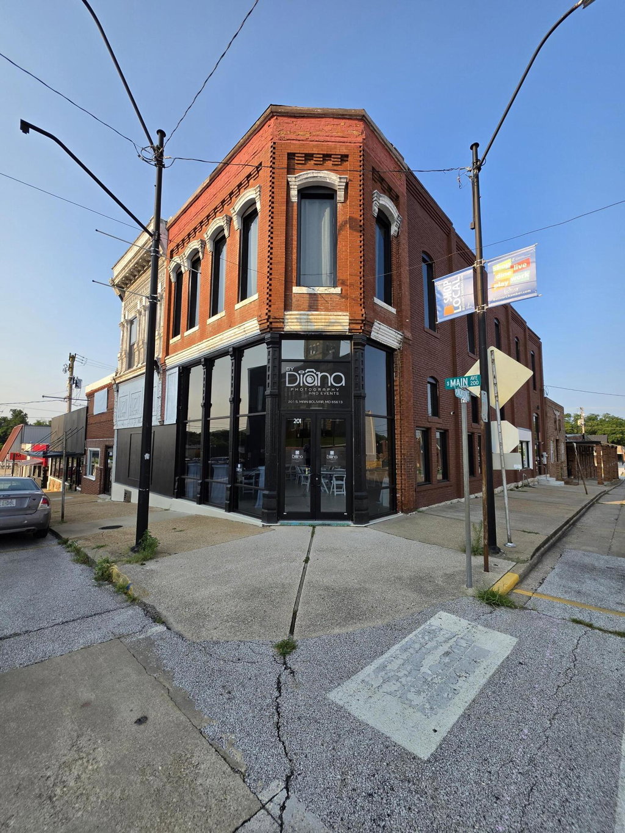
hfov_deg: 89.9
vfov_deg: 106.2
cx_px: 312
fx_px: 313
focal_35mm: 13
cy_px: 416
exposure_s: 1/777
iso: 32
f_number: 1.9
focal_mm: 2.2
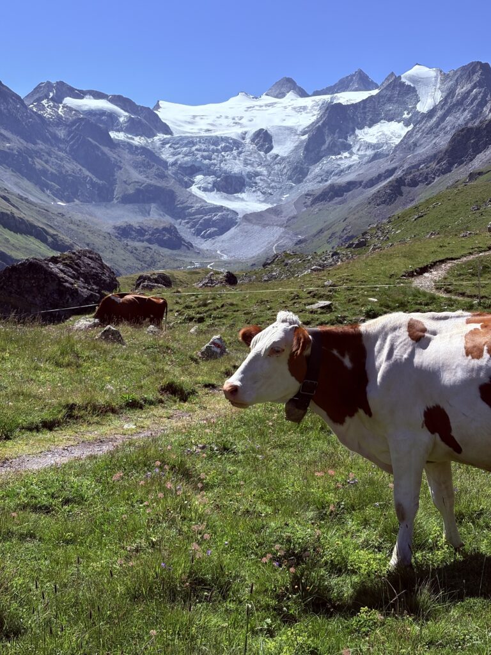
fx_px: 983
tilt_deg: -4.0
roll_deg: -1.4
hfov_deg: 28.0
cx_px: 246
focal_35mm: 52
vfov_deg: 36.8
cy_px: 328
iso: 32
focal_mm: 5.96
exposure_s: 1/2747
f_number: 1.6
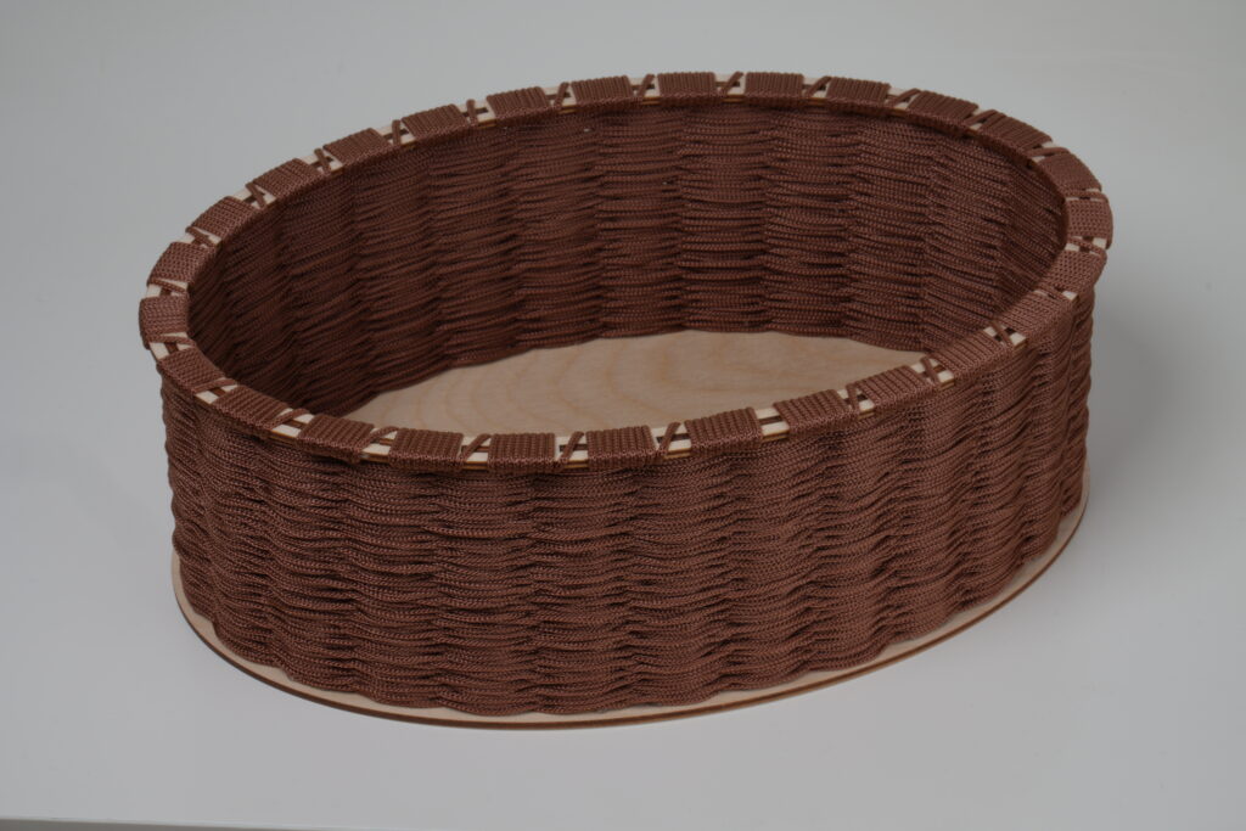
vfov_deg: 13.0
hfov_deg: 19.5
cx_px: 623
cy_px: 416
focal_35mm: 105
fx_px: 3634
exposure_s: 2
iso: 50
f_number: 22
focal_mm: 70
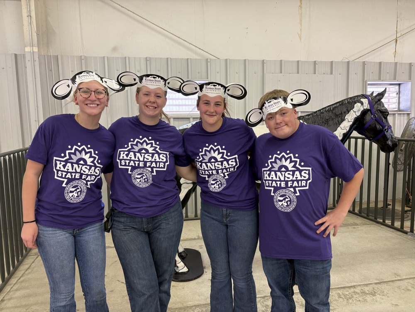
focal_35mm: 26
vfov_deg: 53.1
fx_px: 312
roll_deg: +0.8
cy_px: 156
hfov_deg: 67.3
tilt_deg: -6.6
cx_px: 208
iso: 100
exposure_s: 1/60
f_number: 1.6
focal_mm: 5.96
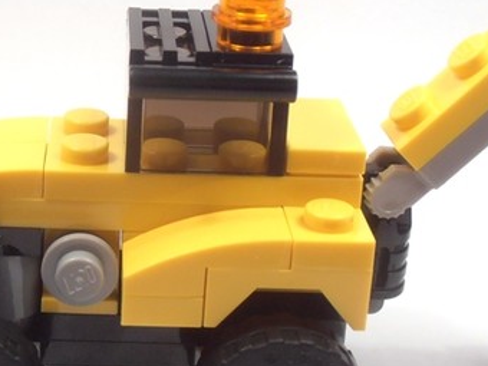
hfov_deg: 19.9
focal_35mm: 98
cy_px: 169
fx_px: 1382
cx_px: 126
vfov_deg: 15.1
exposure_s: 1/60
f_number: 3.9
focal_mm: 6.61
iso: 80
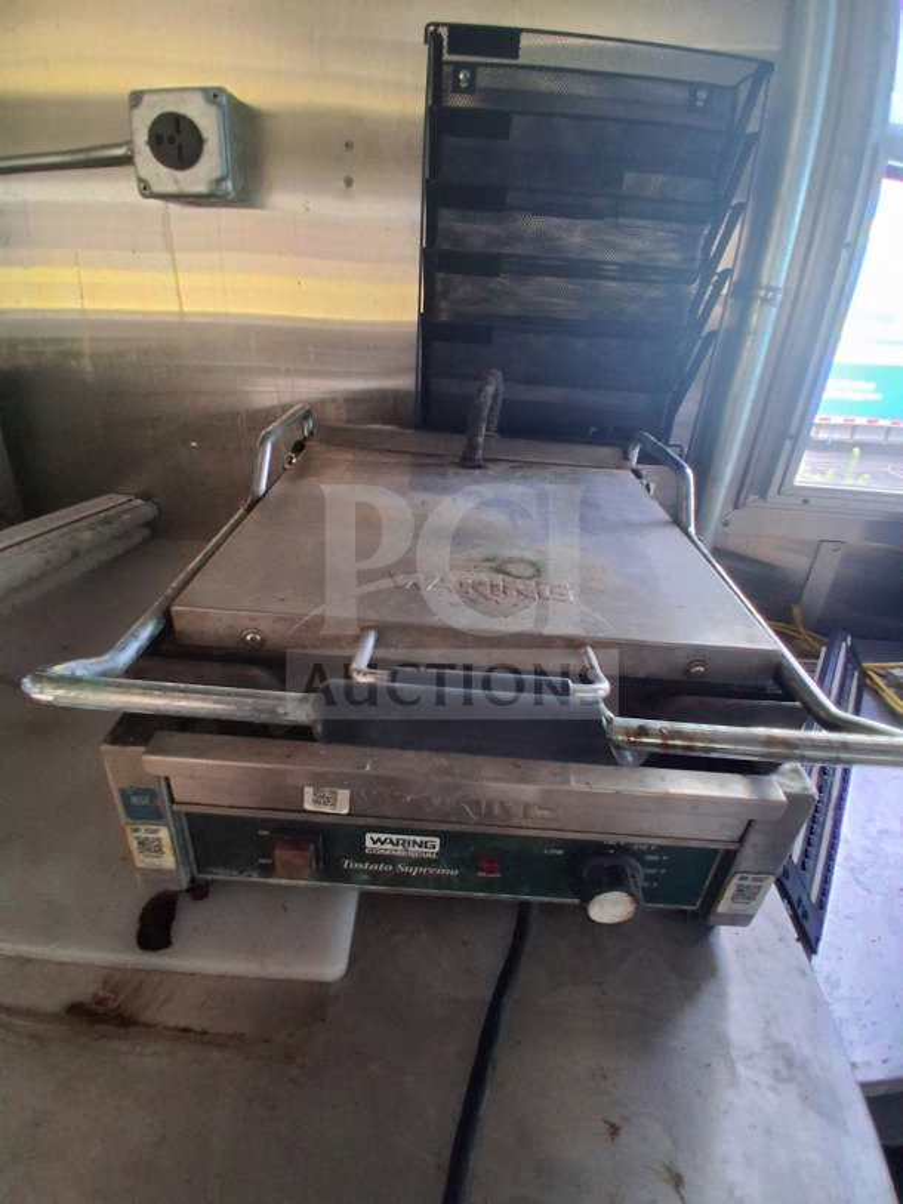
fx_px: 591
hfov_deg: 74.7
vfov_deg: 91.0
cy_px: 602
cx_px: 452
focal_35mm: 17
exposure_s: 1/24
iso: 400
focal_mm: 1.4
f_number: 2.2
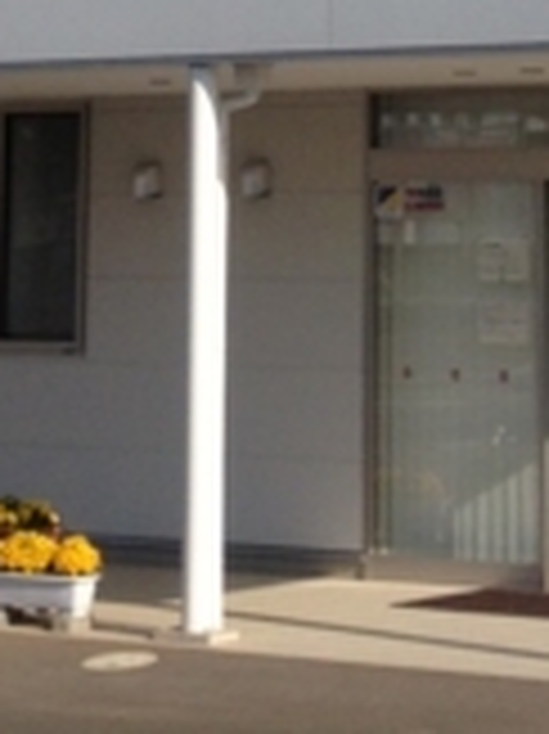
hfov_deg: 8.6
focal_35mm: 172
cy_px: -464
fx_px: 3642
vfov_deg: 10.9
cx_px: 364
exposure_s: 1/2123
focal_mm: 4.28
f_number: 2.4
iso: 50
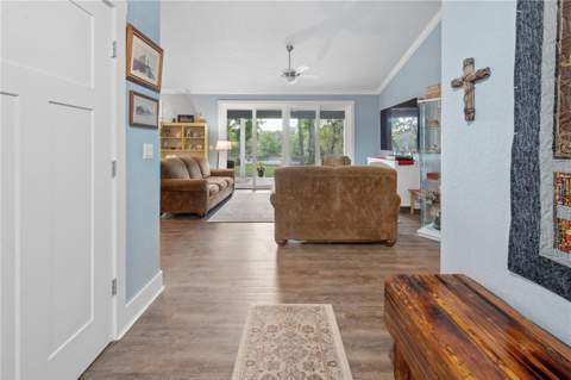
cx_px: 286
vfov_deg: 81.1
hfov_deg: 104.3
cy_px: 190
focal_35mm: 14
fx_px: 222
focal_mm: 14
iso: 400
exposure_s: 1/30
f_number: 8
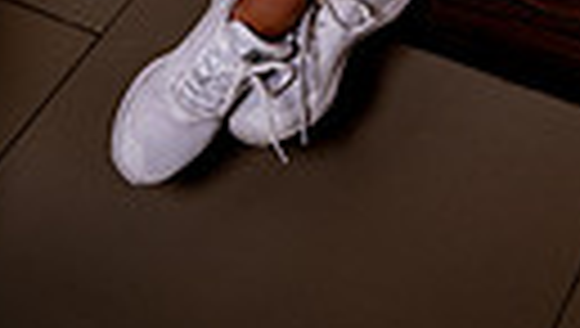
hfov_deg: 20.1
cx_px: 391
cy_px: -647
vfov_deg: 9.2
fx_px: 1633
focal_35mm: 106
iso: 200
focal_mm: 29
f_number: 6.3
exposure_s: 1/200
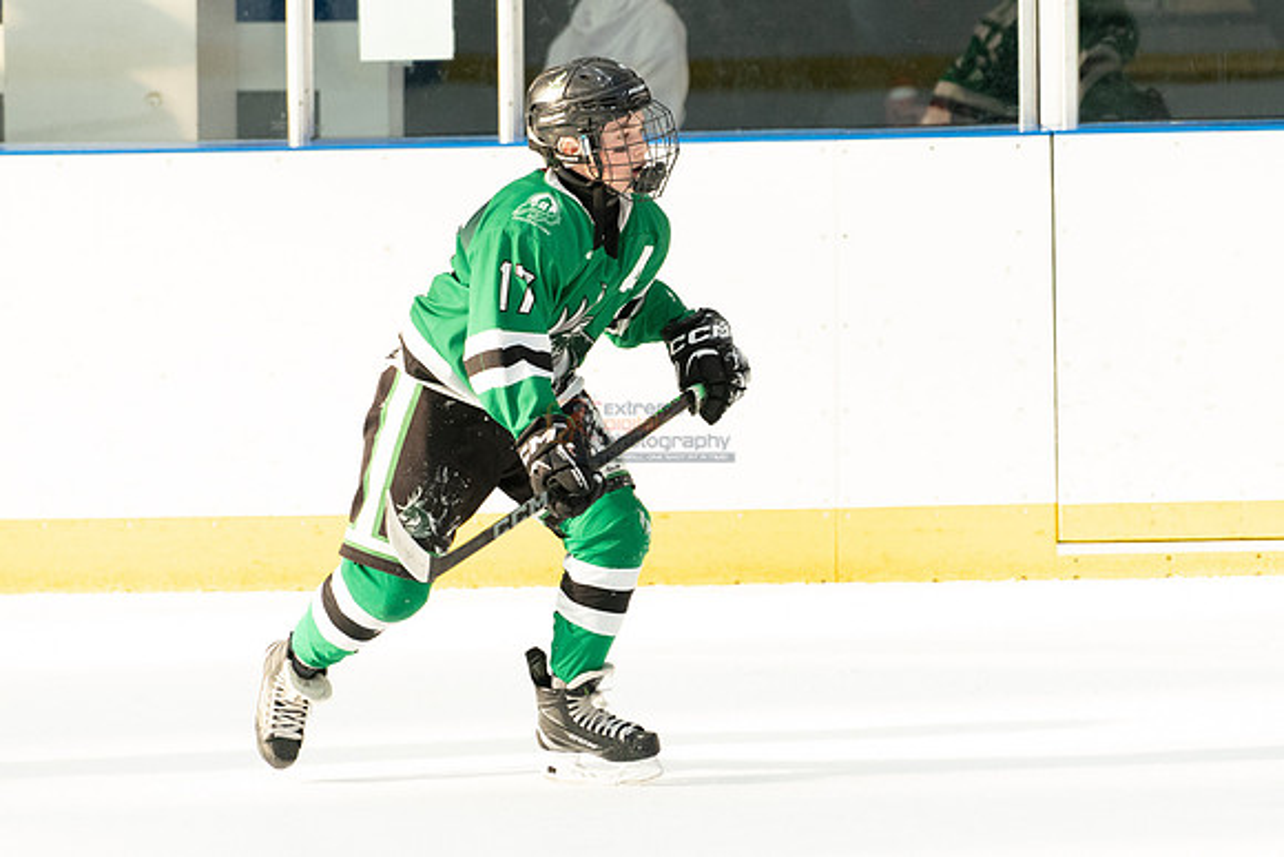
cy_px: 344
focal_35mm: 311
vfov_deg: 4.4
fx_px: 11084
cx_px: 642
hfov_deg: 6.6
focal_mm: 150
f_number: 3.2
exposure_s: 1/1600
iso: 2000
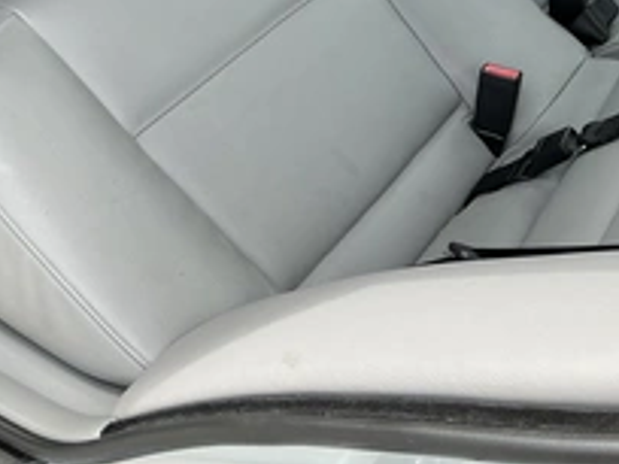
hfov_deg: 34.3
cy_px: 15
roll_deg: -34.2
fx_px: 984
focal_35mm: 55
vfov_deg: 25.4
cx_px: 452
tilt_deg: -39.4
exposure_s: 1/286
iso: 25
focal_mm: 3
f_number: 1.8
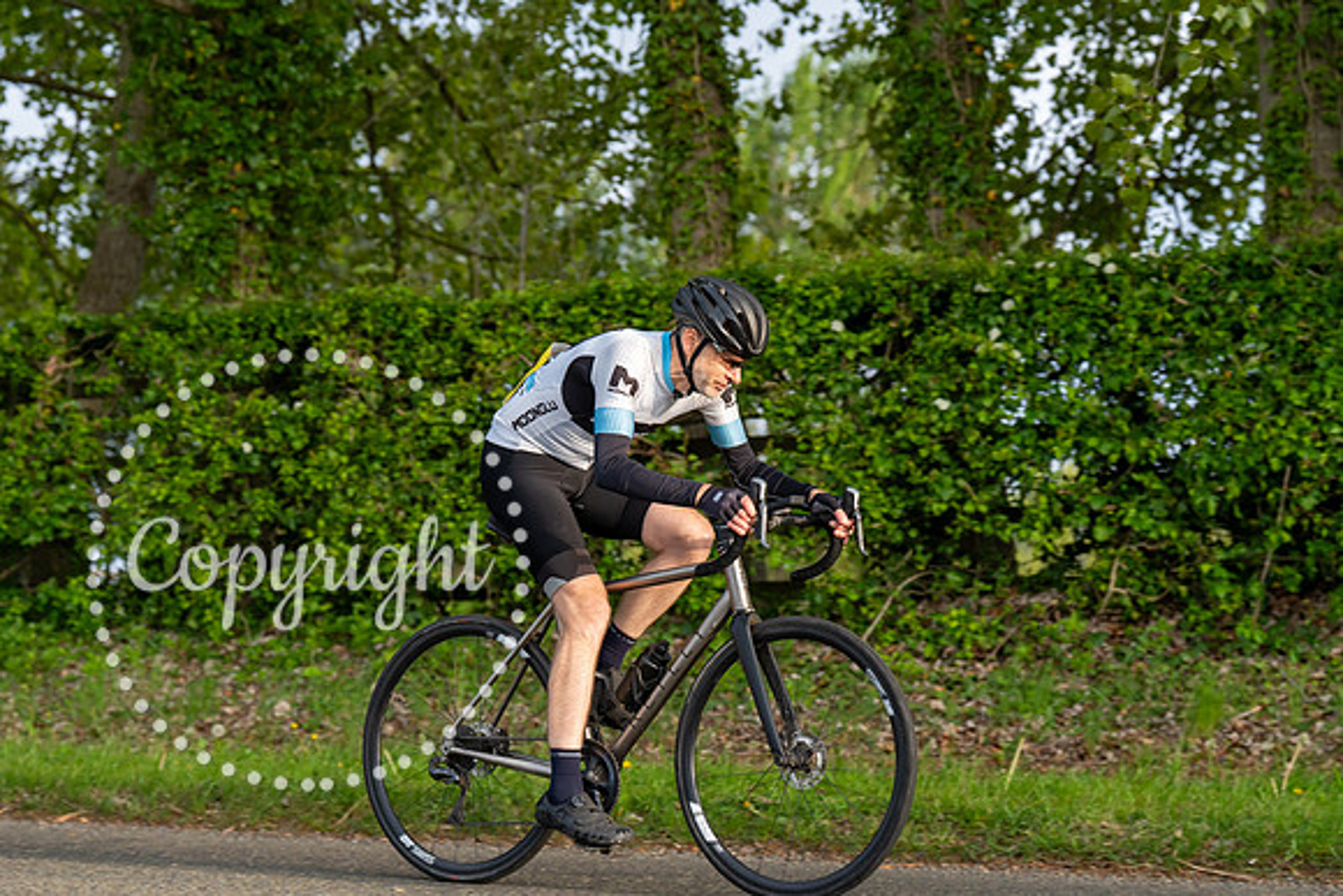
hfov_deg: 22.1
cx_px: 672
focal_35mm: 92
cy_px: 448
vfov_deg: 14.9
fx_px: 3433
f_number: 4
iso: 1250
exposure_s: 1/800
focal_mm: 92
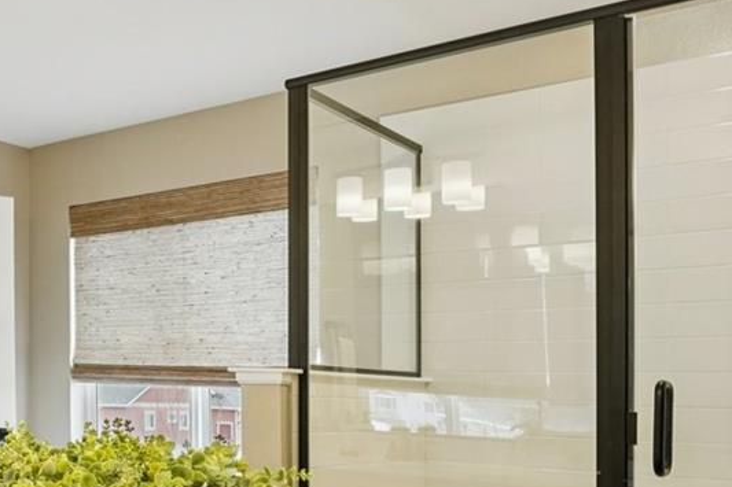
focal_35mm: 42
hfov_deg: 33.9
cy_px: 405
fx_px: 854
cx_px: -213
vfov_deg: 30.9
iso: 400
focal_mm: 14
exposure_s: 1/20
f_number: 8
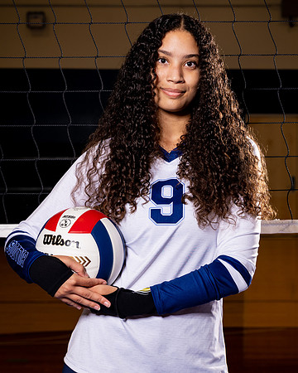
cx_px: 160
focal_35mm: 93
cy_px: 191
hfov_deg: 16.6
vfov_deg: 20.6
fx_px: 1023
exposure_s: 1/125
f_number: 5.6
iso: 250
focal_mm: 64
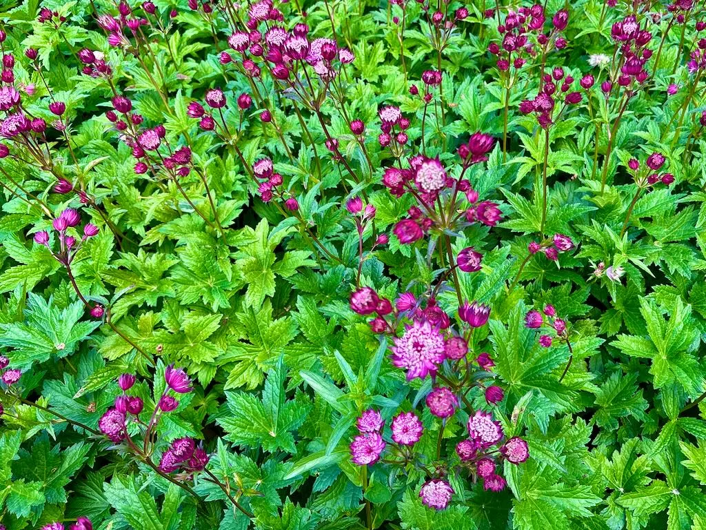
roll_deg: -3.8
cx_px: 353
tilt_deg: -43.2
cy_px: 265
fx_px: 530
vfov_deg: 53.1
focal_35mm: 26
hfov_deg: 67.3
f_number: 1.6
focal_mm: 5.96
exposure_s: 1/181
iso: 40
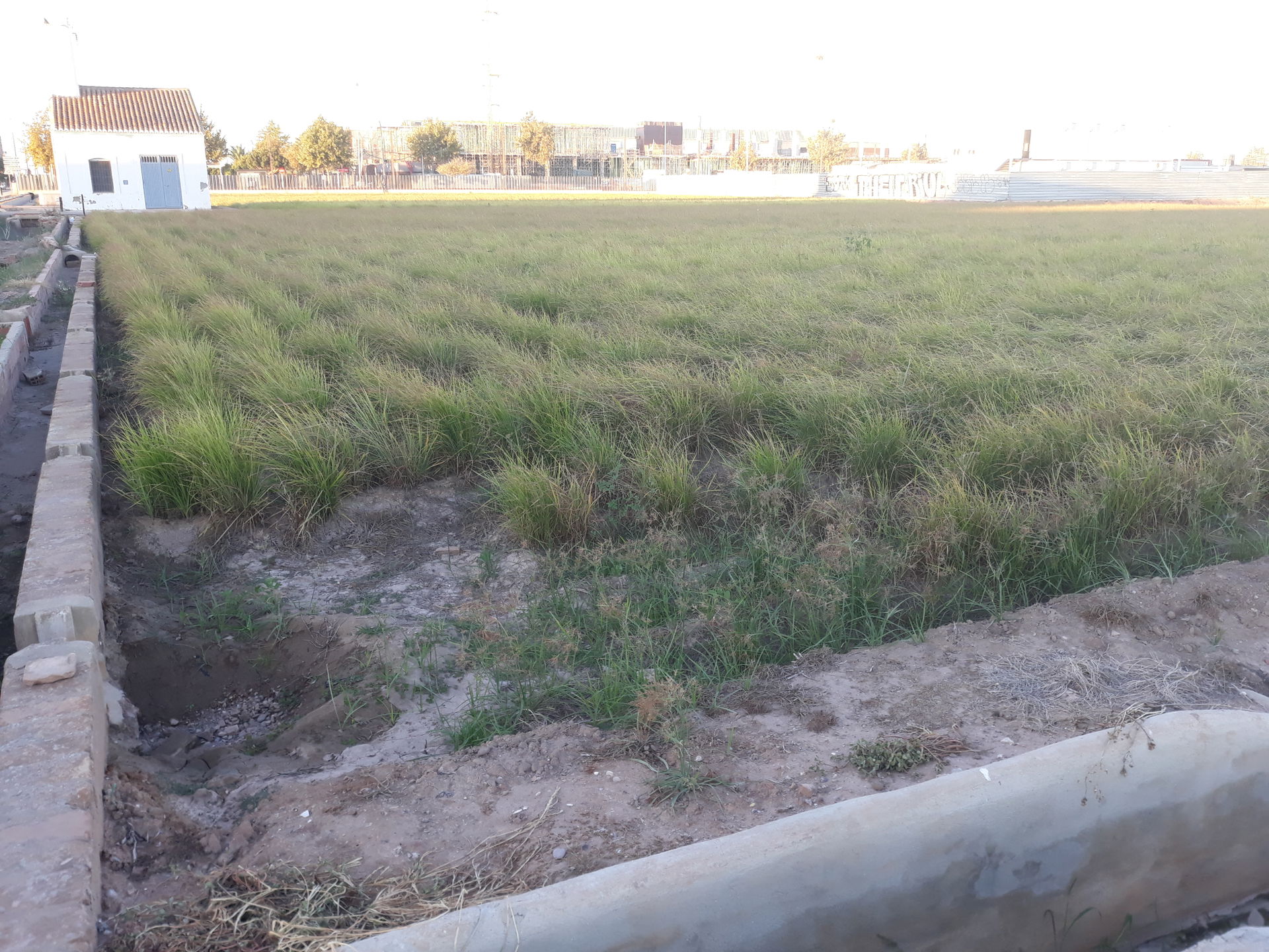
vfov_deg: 51.4
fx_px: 990
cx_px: 634
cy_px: 476
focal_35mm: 27
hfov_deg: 65.3
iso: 40
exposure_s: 1/117
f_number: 1.7
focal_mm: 3.71
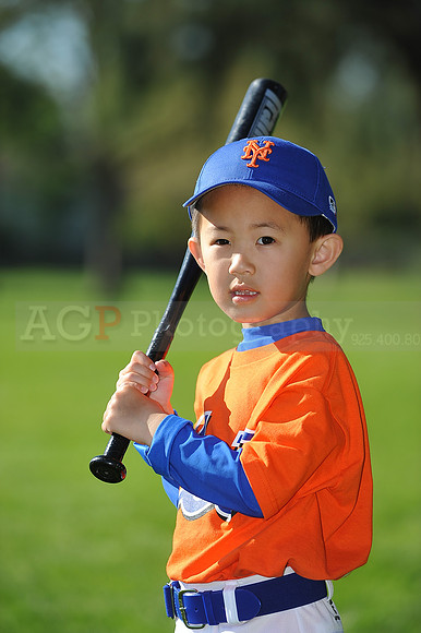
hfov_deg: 6.9
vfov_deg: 10.3
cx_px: 210
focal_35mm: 200
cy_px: 316
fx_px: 3512
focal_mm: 200
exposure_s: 1/1250
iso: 200
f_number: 4.5
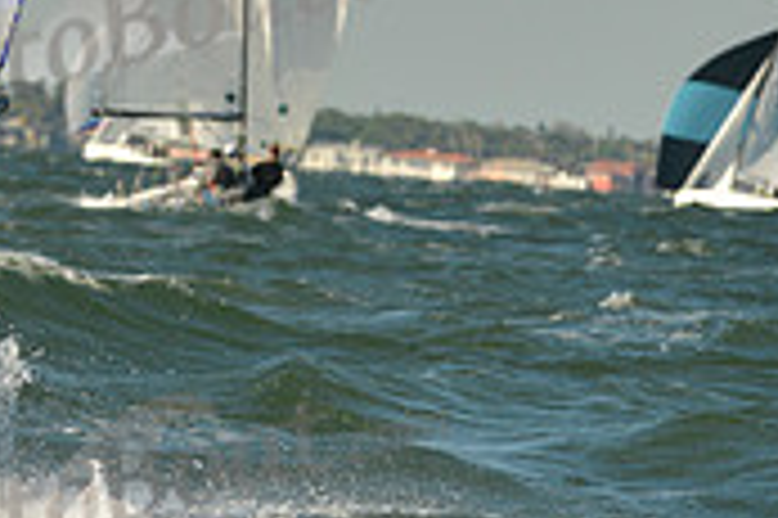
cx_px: -414
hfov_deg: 2.8
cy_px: -142
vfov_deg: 1.9
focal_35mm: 739
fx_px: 15955
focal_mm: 220
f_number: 7.1
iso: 280
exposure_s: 1/1250
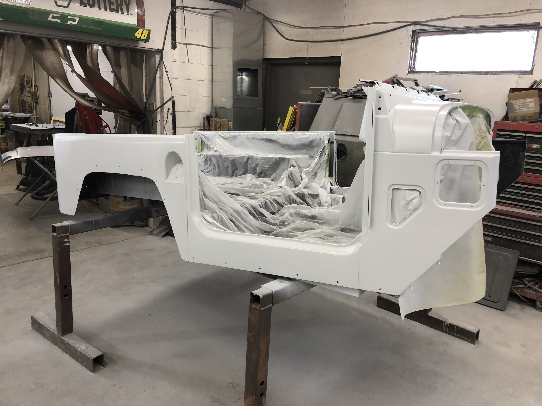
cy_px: 203
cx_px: 271
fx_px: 438
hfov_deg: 63.4
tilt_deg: -15.7
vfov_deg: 49.7
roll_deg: -1.2
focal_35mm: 28
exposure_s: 1/20
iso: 40
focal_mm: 3.99
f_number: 1.8
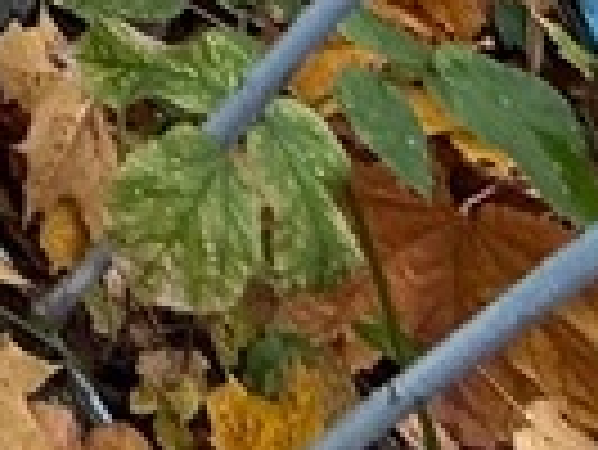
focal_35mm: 108
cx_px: -917
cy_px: -1134
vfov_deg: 9.0
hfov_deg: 12.9
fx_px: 1867
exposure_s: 1/99
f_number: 2.2
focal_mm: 2.22
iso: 64
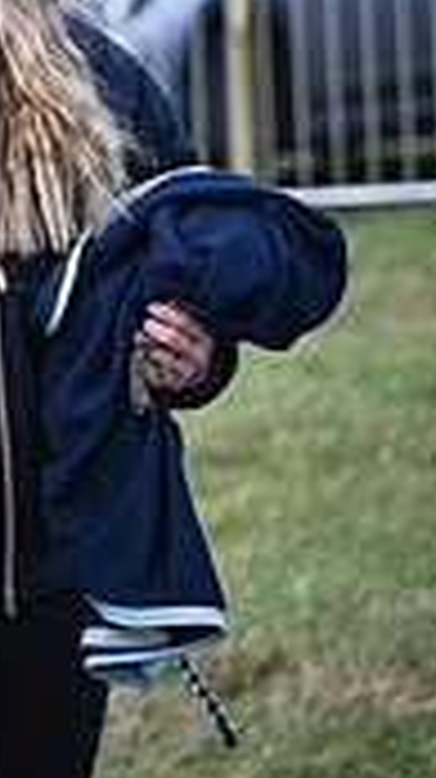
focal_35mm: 569
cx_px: -905
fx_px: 11723
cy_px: -117
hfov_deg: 2.1
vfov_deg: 3.8
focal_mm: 77
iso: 400
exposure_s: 1/2000
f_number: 2.8
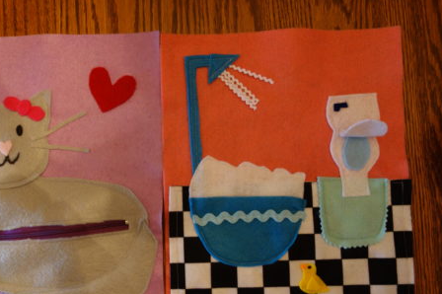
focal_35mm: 35
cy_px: 173
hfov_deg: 53.9
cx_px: 167
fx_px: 429
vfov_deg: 37.7
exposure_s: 1/30
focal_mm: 10.4
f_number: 1.8
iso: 320
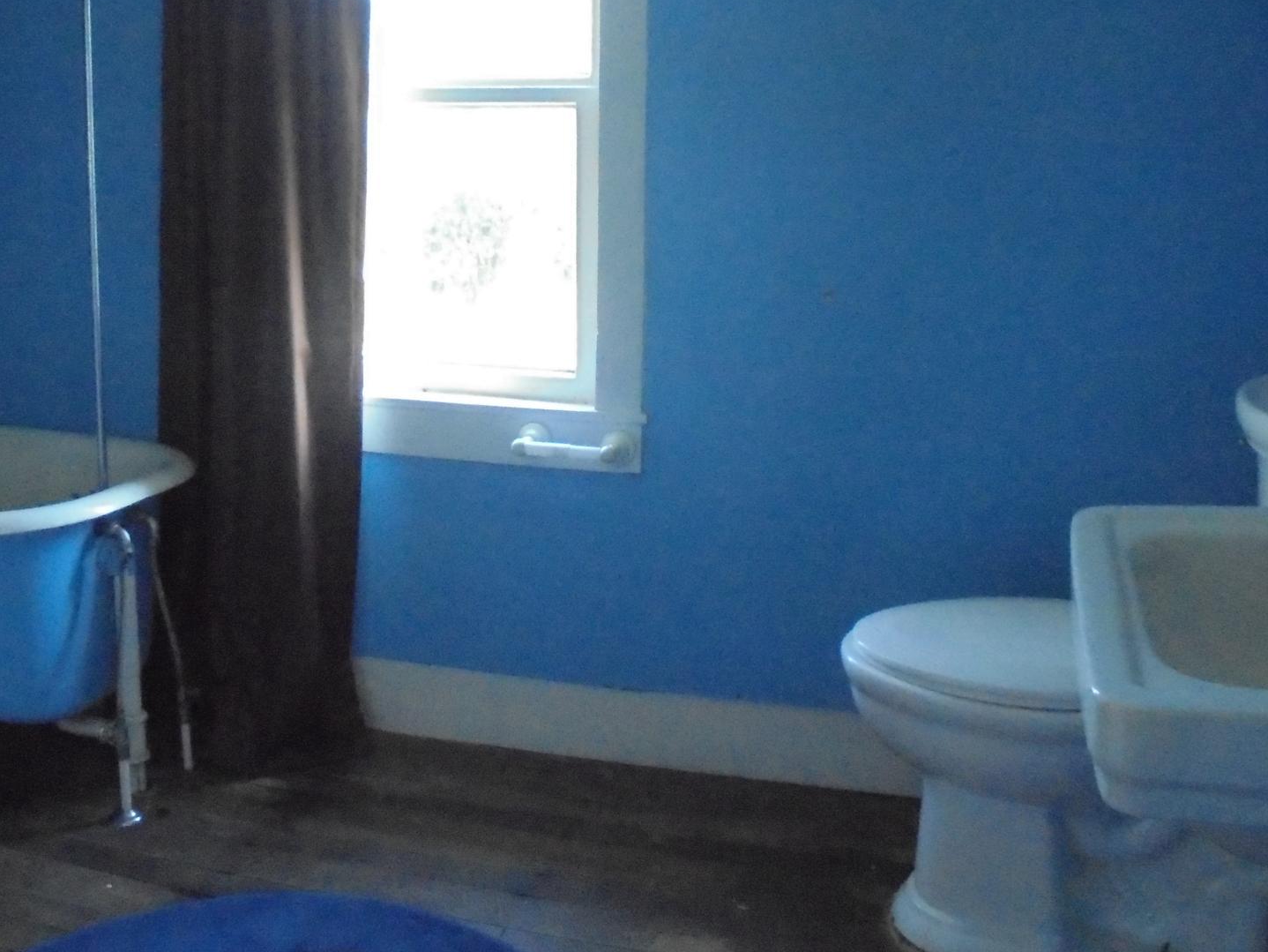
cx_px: 563
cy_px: 303
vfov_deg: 38.2
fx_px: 1356
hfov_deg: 50.0
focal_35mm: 37
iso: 800
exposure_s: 1/100
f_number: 3.5
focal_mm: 4.6
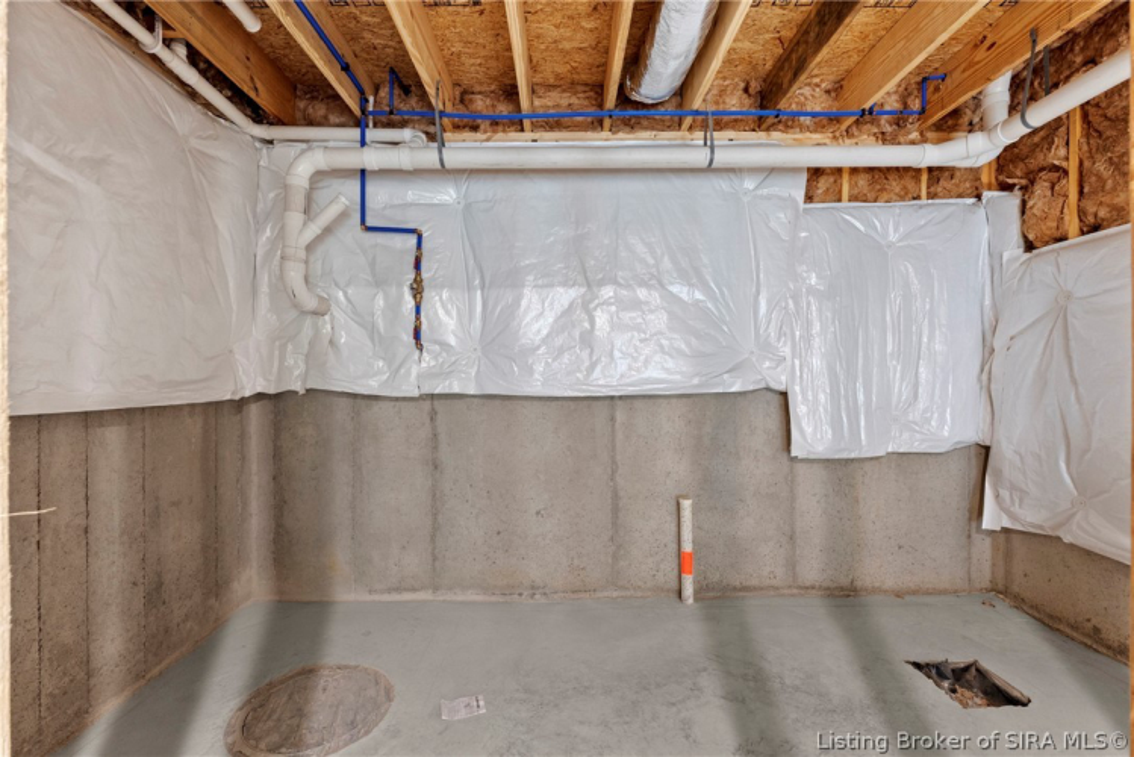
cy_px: 378
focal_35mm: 16
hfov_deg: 96.7
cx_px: 567
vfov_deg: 73.8
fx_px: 504
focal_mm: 16
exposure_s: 1
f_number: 11
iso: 1250
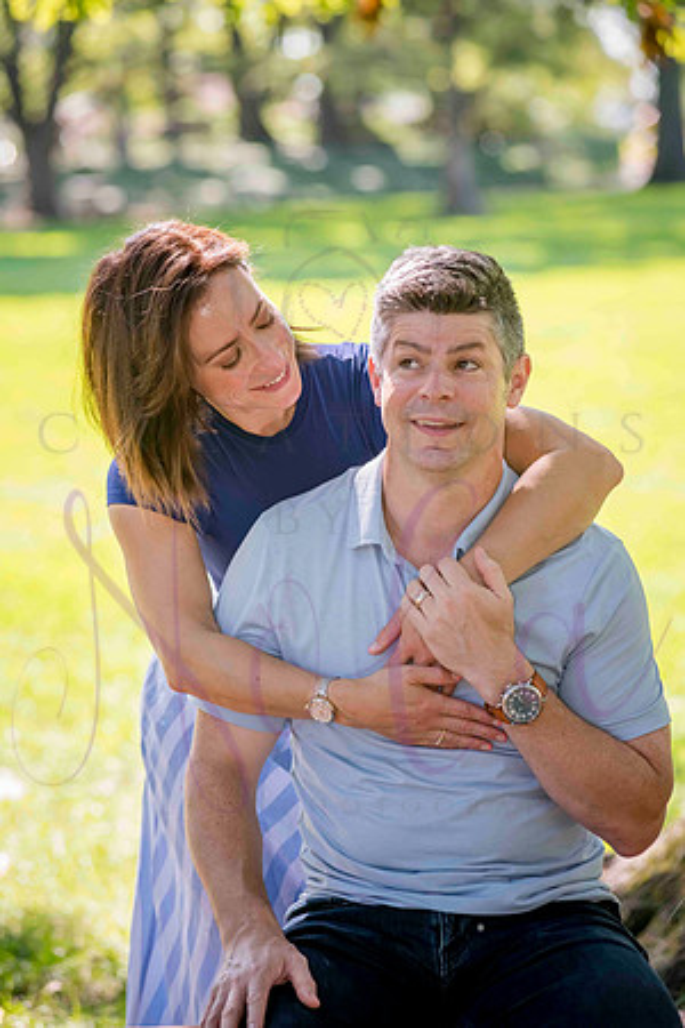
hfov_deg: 11.4
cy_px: 514
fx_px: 3425
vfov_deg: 17.1
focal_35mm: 120
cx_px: 342
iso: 400
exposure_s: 1/320
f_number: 4.5
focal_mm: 120
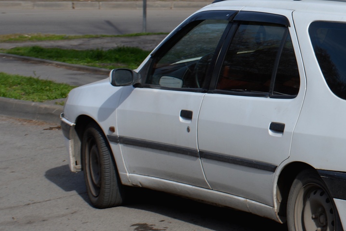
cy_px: 70
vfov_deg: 8.4
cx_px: 362
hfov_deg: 12.4
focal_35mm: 164
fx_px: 1576
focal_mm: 52
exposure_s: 1/250
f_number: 8
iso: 100
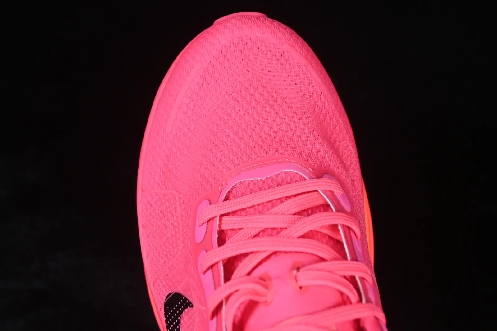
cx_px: 248
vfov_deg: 18.2
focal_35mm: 75
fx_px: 1035
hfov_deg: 27.0
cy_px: 166
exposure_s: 1/80
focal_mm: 50
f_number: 7.1
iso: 160
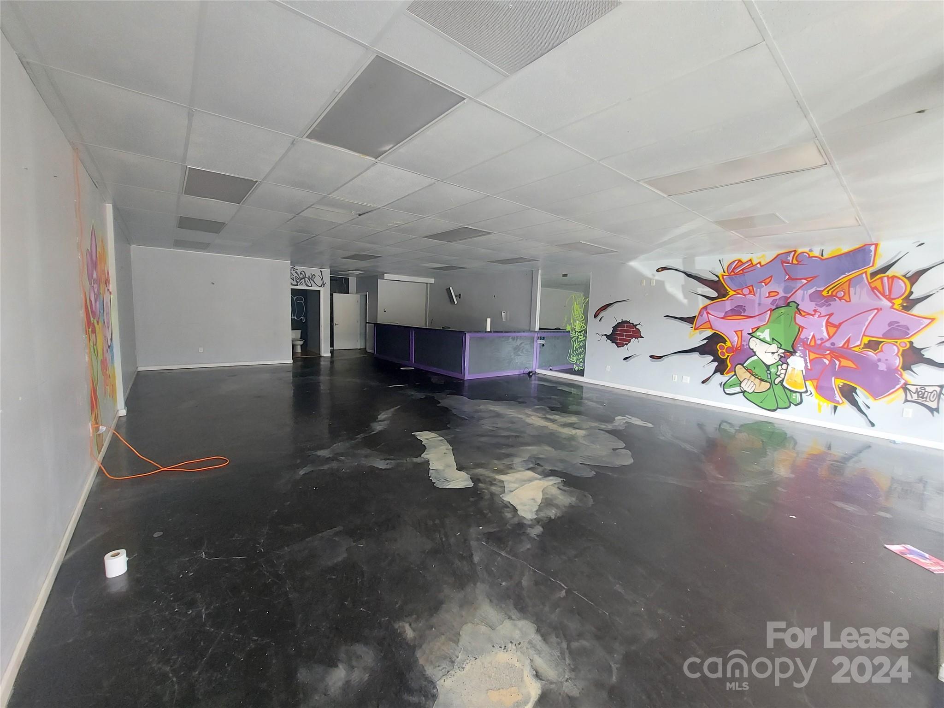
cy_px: 354
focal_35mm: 13
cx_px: 472
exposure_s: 1/60
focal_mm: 1.74
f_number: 2.2
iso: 100
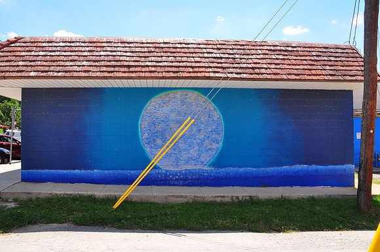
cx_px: 190
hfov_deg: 67.5
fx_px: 285
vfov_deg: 47.8
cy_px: 126
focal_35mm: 27
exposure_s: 1/125
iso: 200
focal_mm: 18
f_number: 11
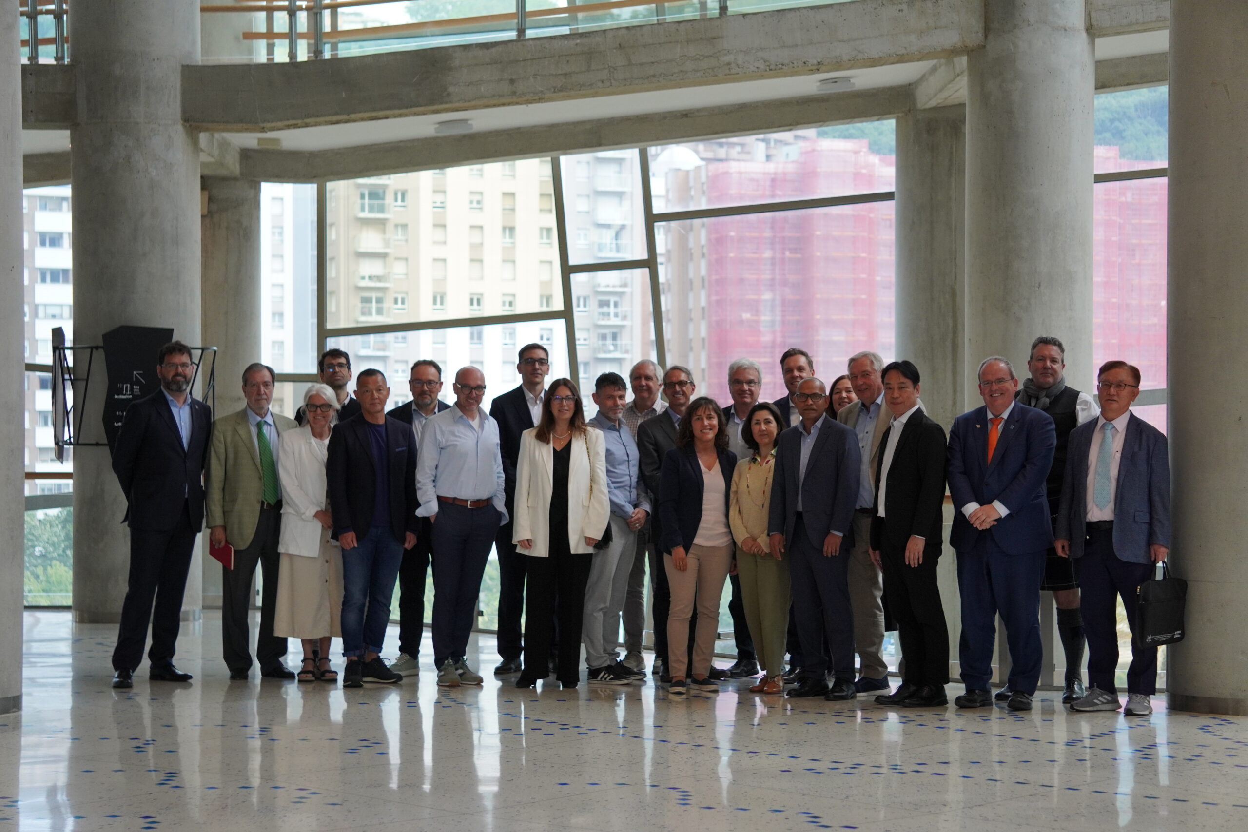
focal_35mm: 88
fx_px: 3068
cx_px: 624
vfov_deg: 15.4
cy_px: 416
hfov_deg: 23.0
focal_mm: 59
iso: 800
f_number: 4.5
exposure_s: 1/200
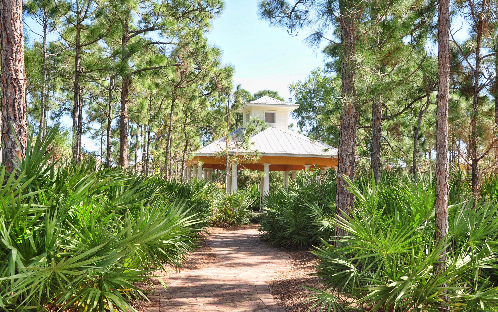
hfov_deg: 49.3
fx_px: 543
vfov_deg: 32.0
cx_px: 249
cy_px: 164
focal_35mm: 40
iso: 200
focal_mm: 26
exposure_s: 1/200
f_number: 7.1
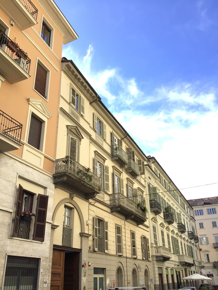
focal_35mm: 31
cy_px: 145
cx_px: 109
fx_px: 260
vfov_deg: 58.4
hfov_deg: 45.4
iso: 25
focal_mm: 3.3
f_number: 2.4
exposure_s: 1/482
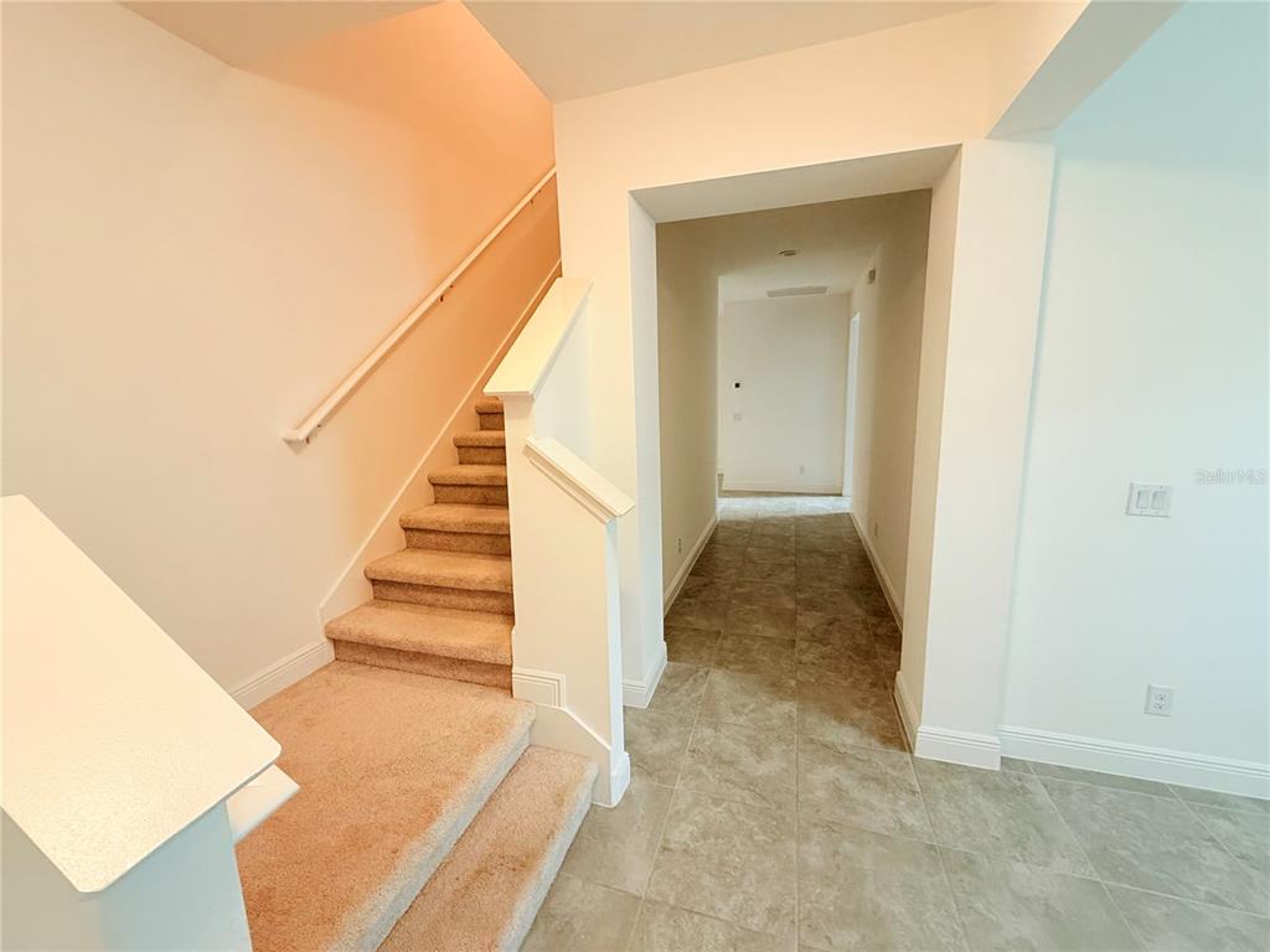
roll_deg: +1.9
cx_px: 635
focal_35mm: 14
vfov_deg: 85.7
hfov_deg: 102.1
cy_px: 476
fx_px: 514
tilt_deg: -8.4
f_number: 2.2
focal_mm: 2.22
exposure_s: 1/60
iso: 250
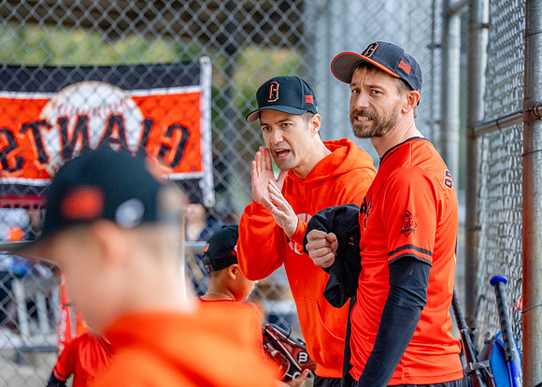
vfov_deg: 9.3
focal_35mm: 154
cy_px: 176
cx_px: 259
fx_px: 2373
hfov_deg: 13.0
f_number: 2.8
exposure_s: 1/400
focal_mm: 131
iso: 2000
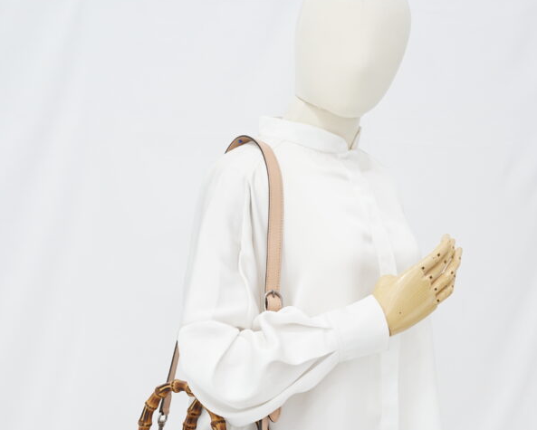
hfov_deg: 23.5
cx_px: 293
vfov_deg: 18.4
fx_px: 1288
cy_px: 451
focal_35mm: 81
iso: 640
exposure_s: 1/8
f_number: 6.3
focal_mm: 50
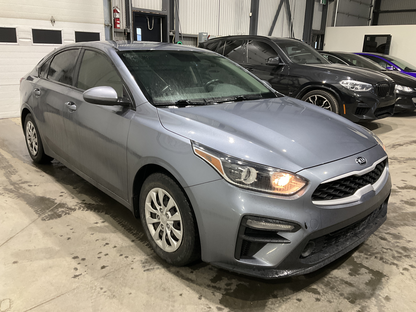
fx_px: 349
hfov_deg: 61.7
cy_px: 156
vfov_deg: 48.2
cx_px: 208
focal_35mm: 29
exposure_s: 1/60
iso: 125
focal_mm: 3
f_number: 1.8
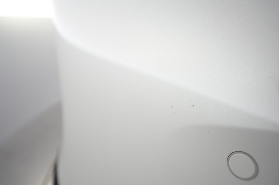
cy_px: 92
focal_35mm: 28
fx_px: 217
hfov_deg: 65.5
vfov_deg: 46.4
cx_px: 140
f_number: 4.5
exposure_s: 1/100
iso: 1600
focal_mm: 28
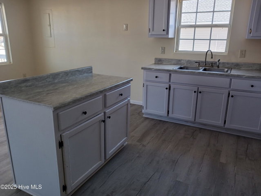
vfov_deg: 51.4
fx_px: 204
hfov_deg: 65.3
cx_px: 130
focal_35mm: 27
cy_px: 98
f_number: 1.8
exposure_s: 1/60
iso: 100
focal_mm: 4
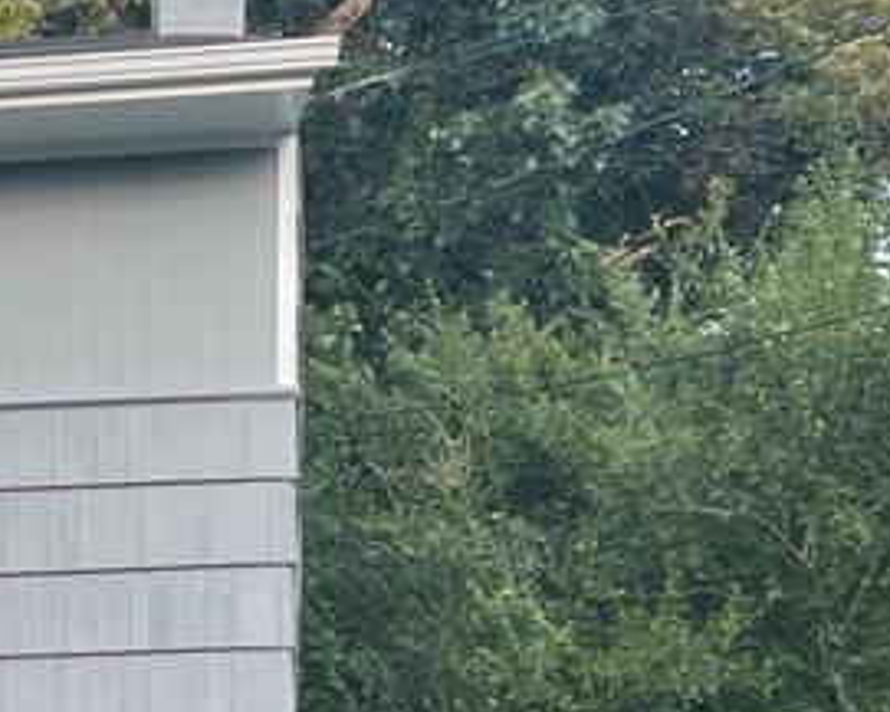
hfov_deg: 12.3
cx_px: -979
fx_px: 3557
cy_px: 1184
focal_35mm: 135
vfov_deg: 10.9
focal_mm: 5.1
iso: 40
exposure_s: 1/207
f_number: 1.6
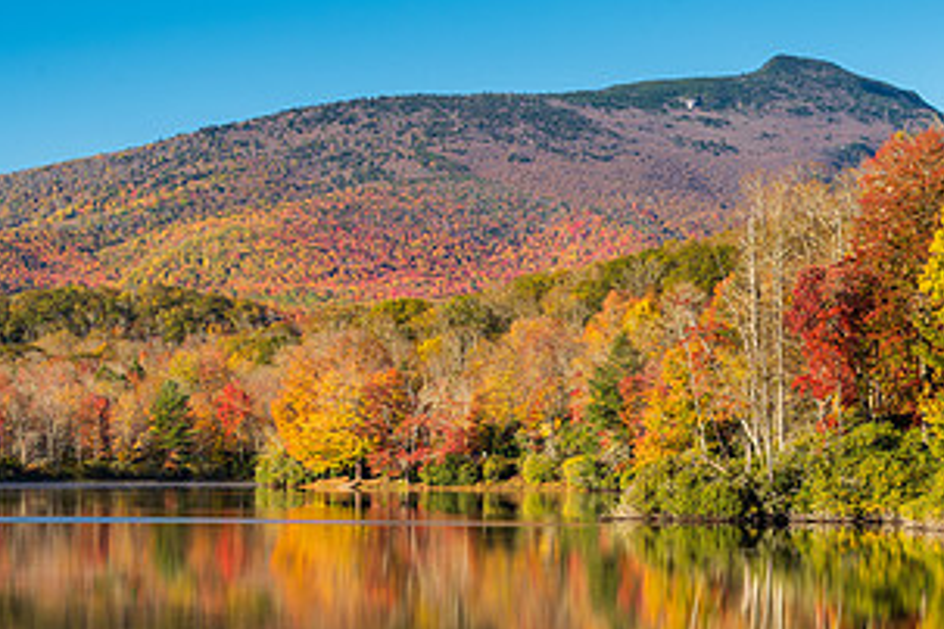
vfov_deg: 8.7
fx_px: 4143
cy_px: 500
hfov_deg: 12.9
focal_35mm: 158
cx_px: 839
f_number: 11
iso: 100
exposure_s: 1/45
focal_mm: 80
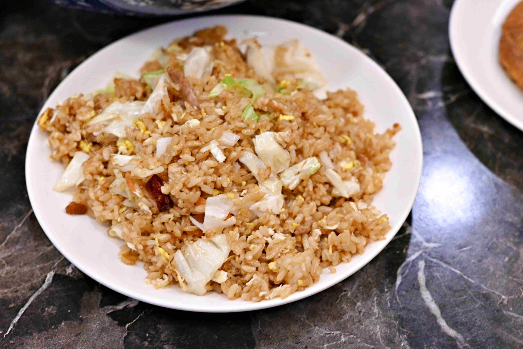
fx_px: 1090
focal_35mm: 75
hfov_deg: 27.0
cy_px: 174
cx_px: 262
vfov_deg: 18.2
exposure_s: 1/200
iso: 3200
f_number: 3.2
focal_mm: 50
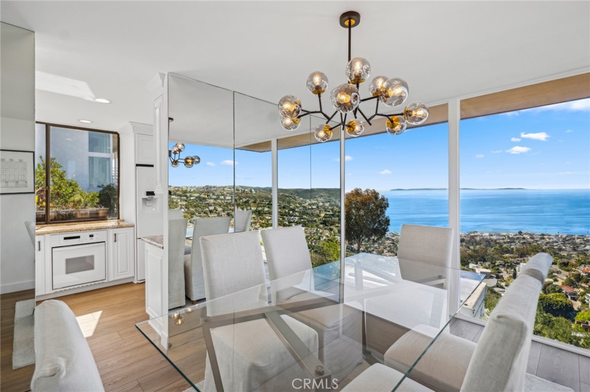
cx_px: 295
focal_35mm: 16
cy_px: 196
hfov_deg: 96.8
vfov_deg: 73.7
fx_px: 262
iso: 80
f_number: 8
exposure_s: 1/80
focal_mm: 16
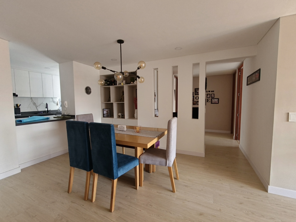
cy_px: 111
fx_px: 128
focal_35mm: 15
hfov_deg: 98.2
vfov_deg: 81.7
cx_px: 148
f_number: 2
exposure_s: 1/50
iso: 500
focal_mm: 2.31
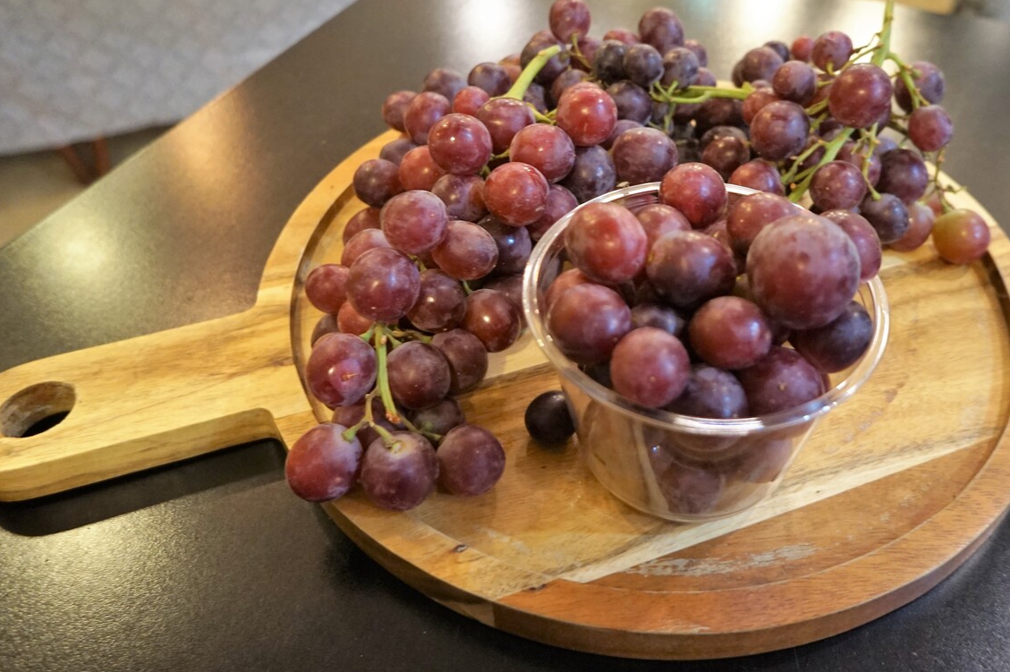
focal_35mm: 29
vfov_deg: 44.7
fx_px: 813
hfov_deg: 63.4
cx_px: 573
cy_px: 275
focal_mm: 16
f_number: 4
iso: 1000
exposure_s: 1/40
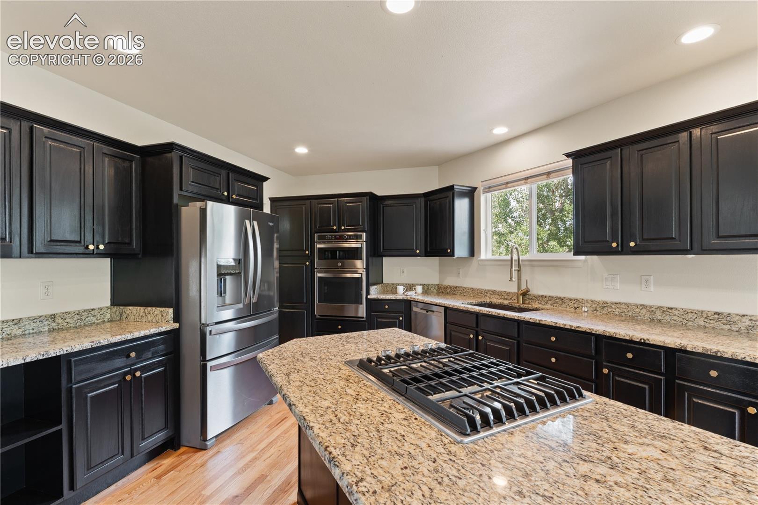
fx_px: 347
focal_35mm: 16
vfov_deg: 72.1
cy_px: 252
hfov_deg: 95.0
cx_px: 379
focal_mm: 11
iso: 125
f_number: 9
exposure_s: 1.3
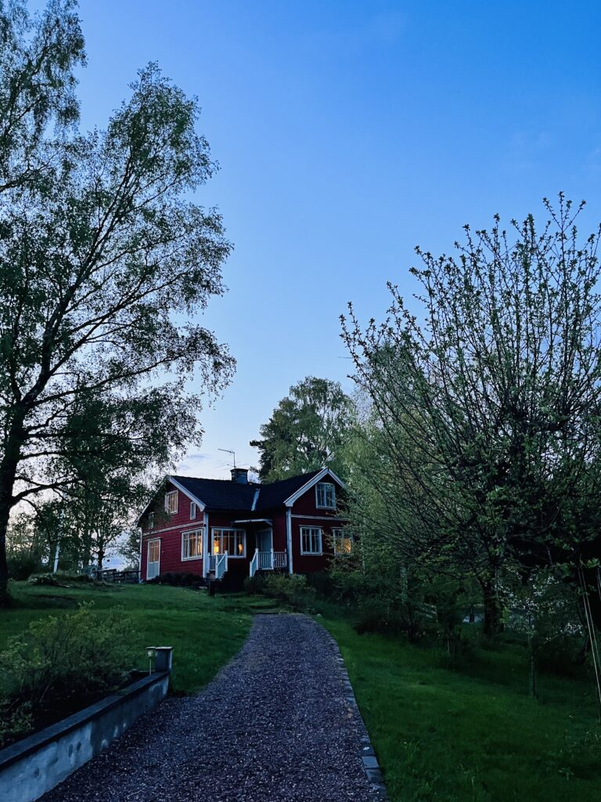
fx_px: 602
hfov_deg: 53.1
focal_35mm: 26
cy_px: 401
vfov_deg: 67.3
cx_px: 300
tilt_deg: +16.3
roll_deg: +2.1
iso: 250
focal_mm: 5.1
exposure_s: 1/60
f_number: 1.6
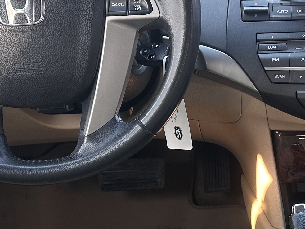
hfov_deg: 22.6
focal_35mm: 84
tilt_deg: -32.9
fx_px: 740
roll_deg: +1.5
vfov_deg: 17.3
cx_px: 284
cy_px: 208
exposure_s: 1/121
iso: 125
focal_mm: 6.86
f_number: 1.78
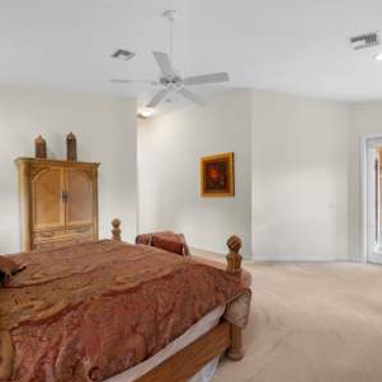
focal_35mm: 19
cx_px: 194
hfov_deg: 77.7
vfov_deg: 77.7
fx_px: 237
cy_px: 193
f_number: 11
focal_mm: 14
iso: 400
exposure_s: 1
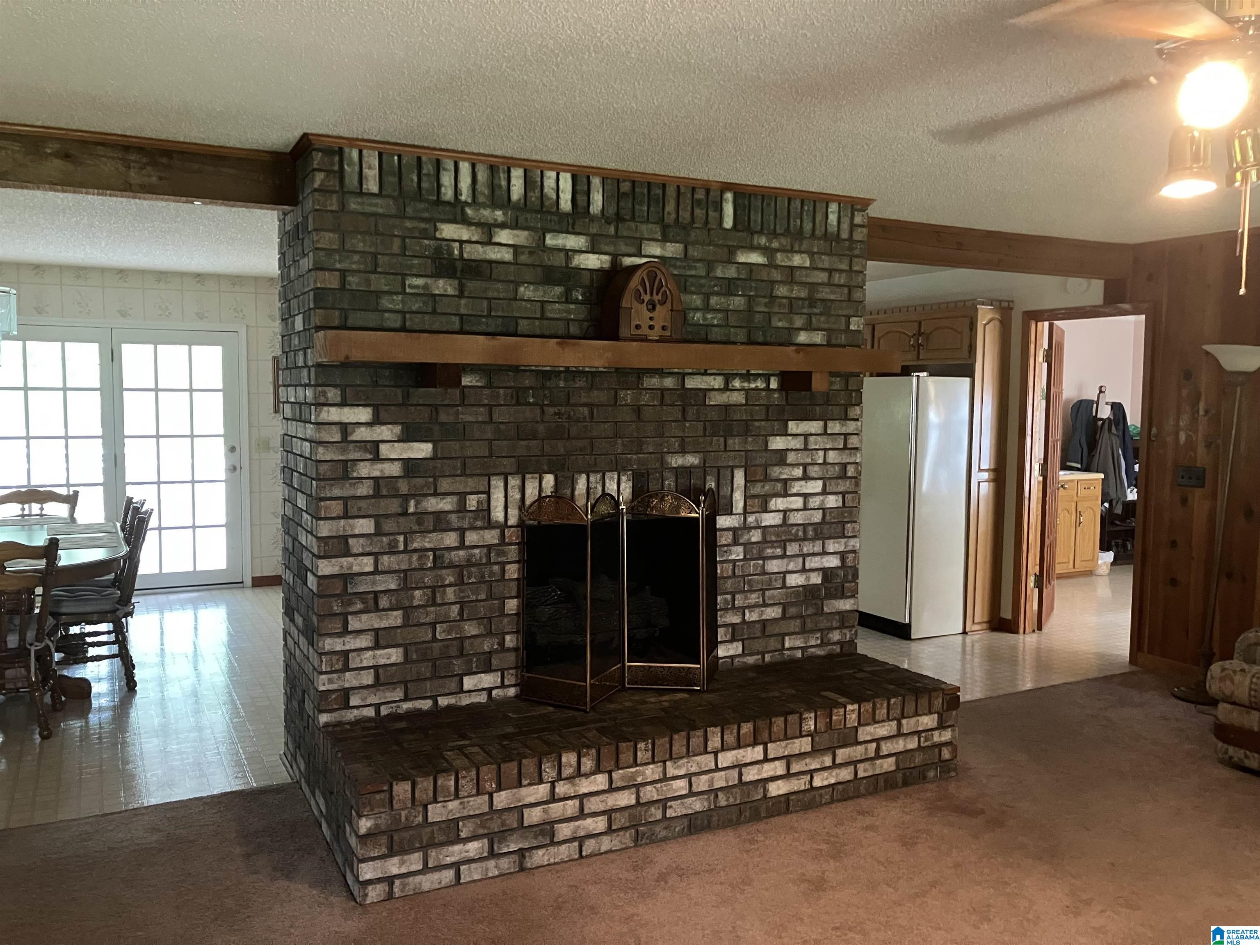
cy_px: 472
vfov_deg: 49.7
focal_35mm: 28
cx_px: 630
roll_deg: -0.3
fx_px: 1019
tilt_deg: -5.3
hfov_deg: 63.4
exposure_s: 1/30
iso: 640
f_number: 1.8
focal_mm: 3.99
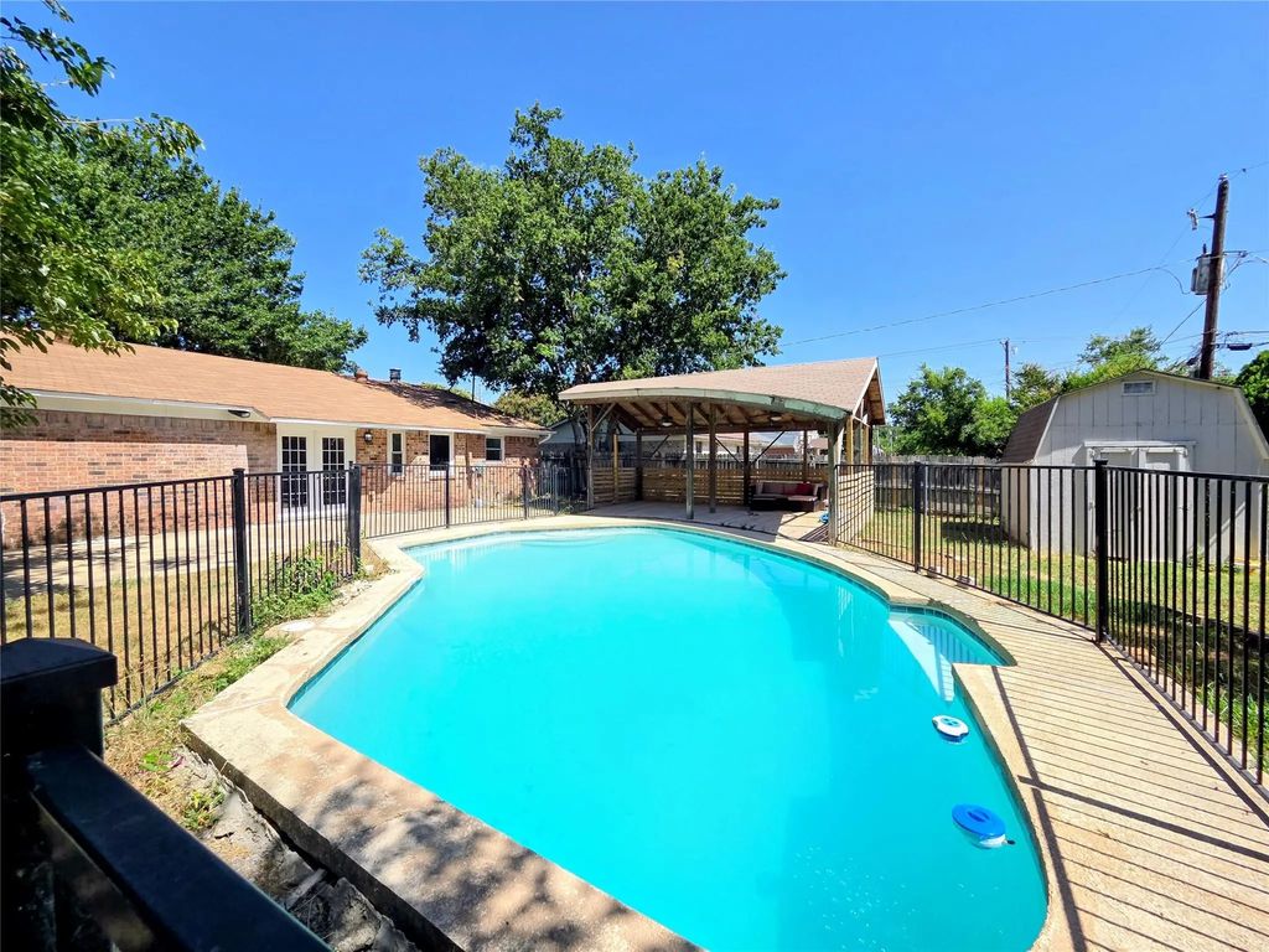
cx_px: 634
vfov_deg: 89.9
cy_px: 476
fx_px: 477
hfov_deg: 106.2
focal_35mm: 13
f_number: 2.2
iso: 80
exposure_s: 1/2000
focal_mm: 2.2
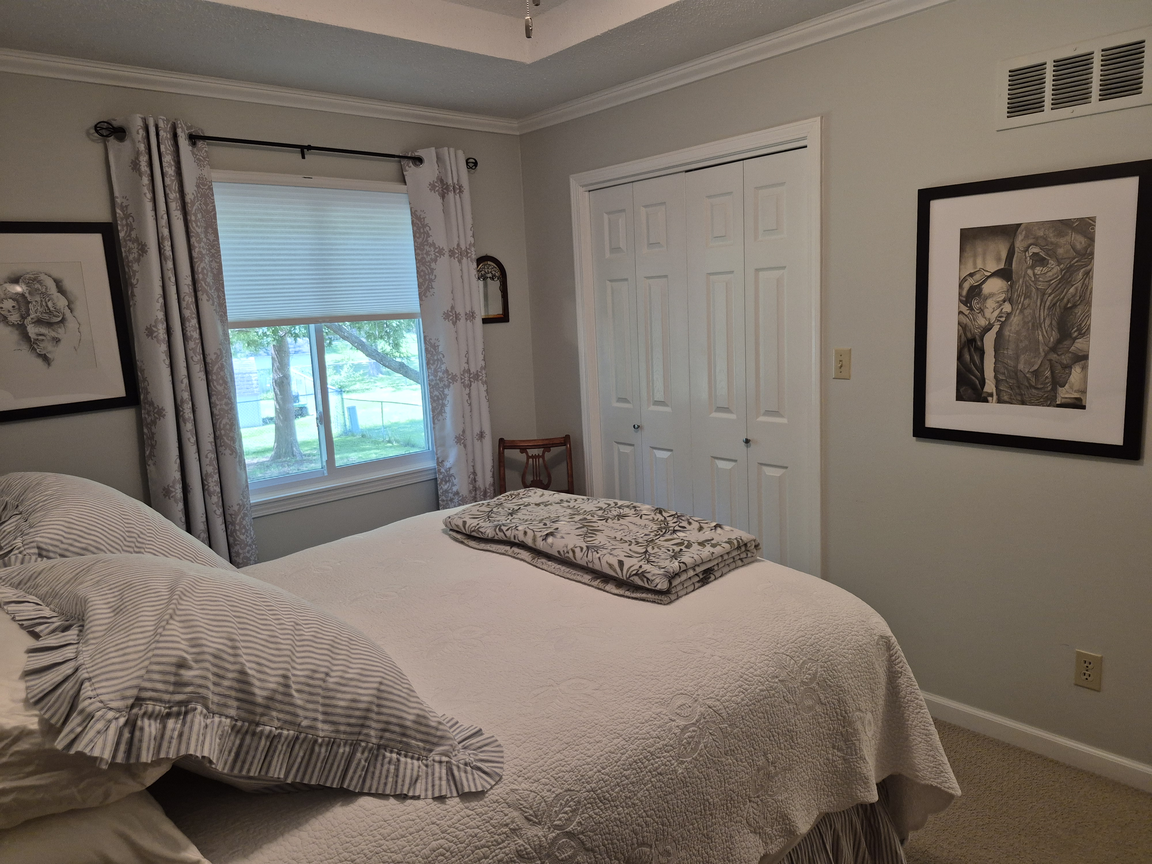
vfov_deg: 58.9
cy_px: 432
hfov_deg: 73.9
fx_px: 765
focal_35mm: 23
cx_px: 576
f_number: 1.8
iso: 250
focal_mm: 5.4
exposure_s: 1/120
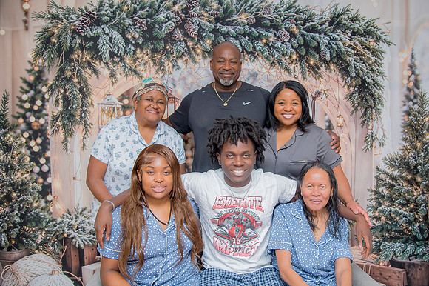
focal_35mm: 34
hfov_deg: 56.3
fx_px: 401
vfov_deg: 39.2
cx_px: 229
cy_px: 143
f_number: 4
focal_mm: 31
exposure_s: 1/200
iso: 100
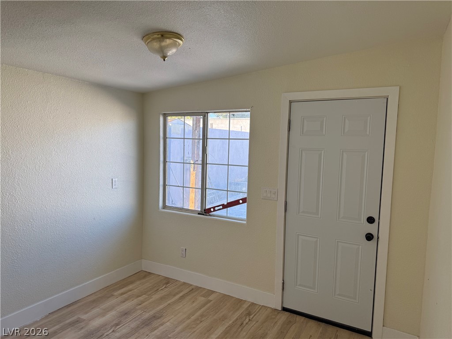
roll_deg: -1.4
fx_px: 313
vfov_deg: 56.8
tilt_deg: -3.4
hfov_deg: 71.6
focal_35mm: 24
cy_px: 170
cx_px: 226
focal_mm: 6.76
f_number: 1.78
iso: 80
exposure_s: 1/330
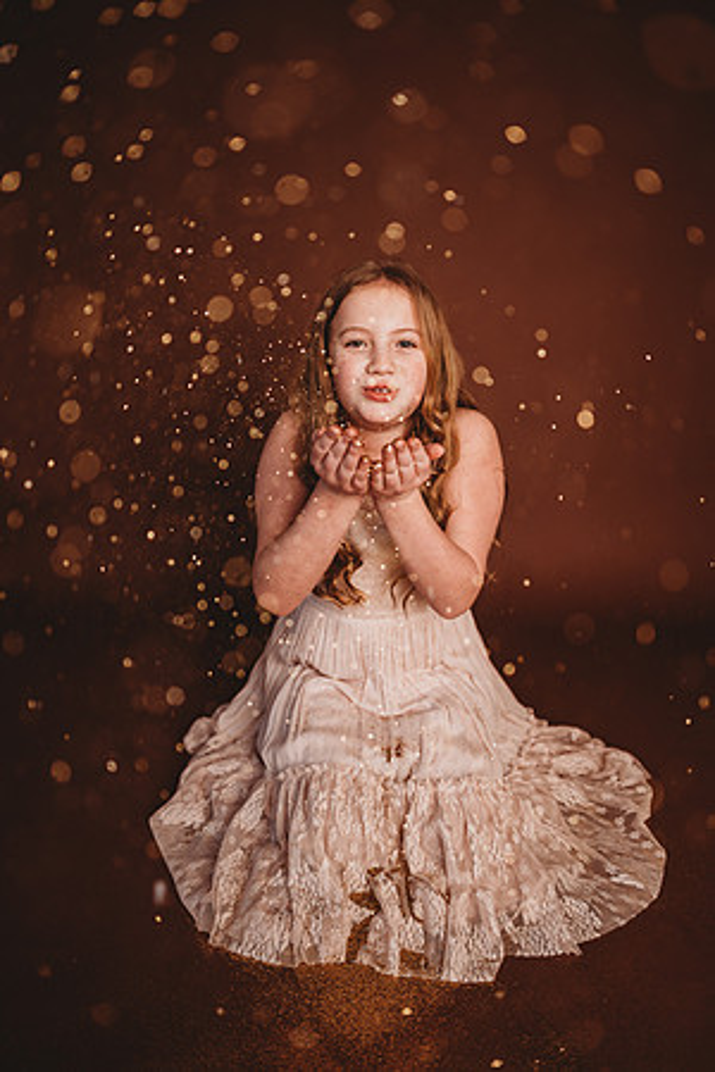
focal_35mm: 24
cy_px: 536
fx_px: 715
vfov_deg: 73.7
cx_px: 358
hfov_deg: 53.1
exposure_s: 1/160
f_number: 2.2
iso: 100
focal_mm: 24
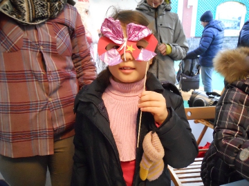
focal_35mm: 28
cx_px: 124
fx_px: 201
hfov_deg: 63.4
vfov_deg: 49.7
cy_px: 93
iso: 800
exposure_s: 1/100
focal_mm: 5
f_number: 2.7
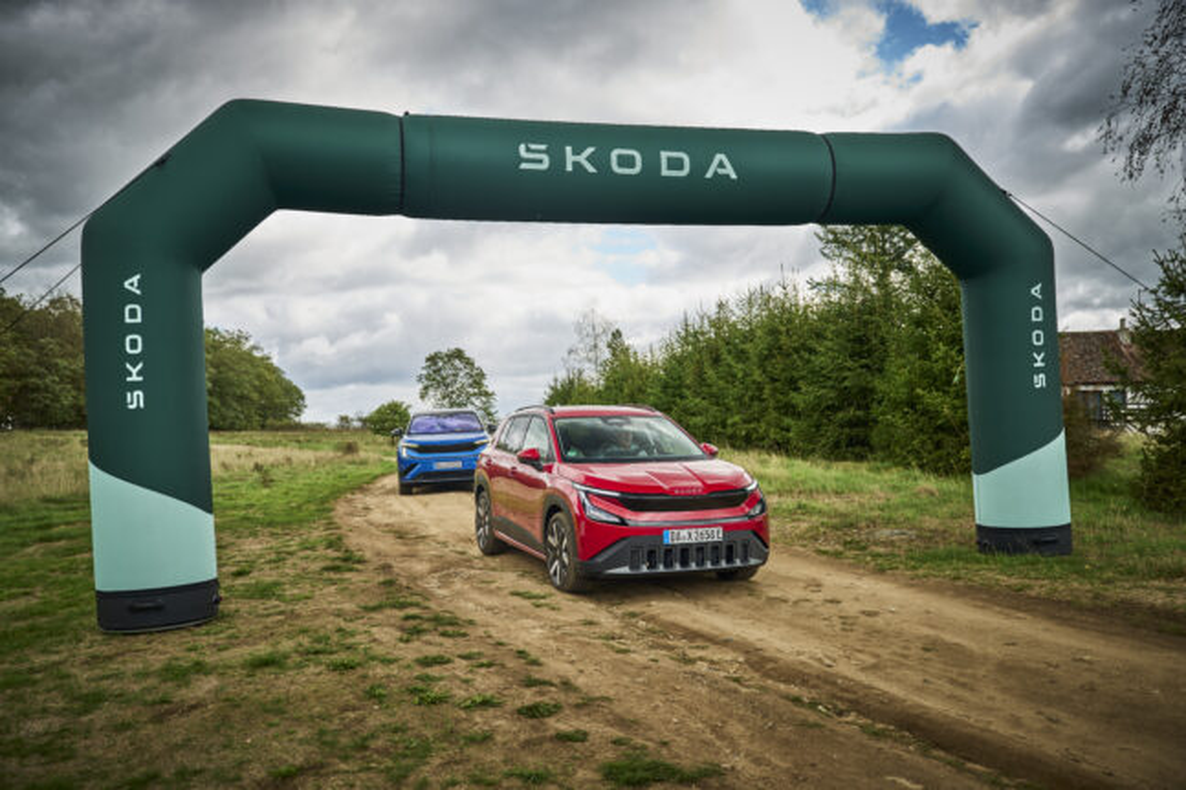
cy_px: 395
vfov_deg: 42.3
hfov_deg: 60.3
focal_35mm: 31
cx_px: 593
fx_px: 1021
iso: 100
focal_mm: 31
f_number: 2.8
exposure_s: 1/200
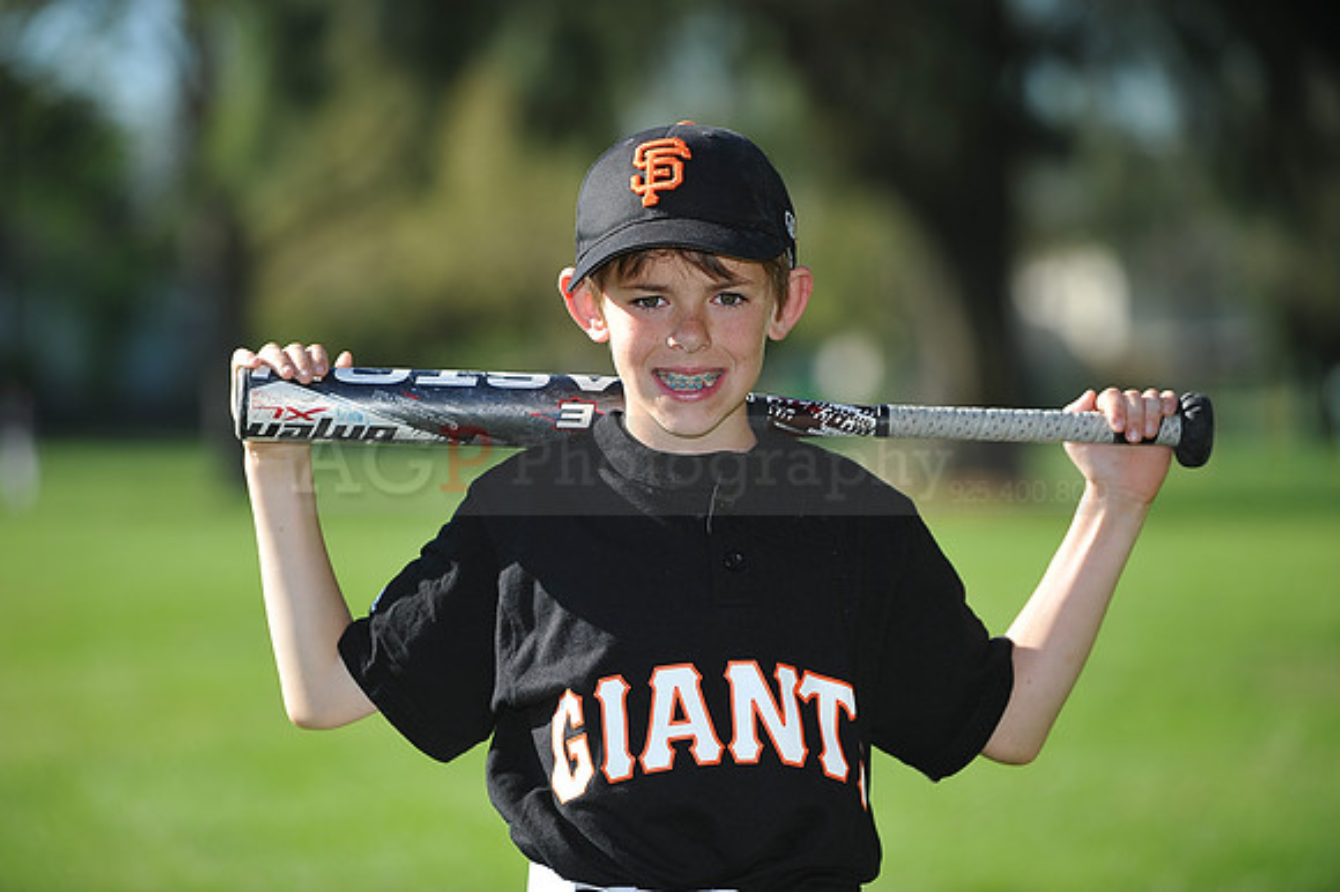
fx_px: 7440
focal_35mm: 200
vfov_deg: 6.9
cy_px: 446
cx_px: 670
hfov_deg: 10.3
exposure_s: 1/1000
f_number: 4
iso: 200
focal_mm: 200
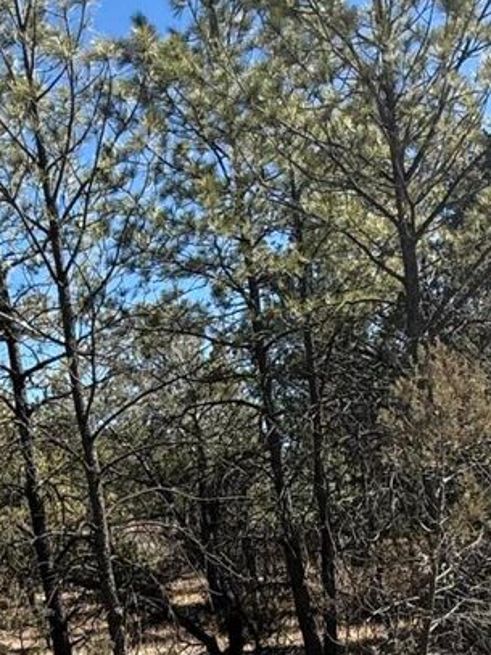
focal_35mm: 55
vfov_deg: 31.7
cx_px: 299
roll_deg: +7.1
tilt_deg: -7.7
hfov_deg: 26.5
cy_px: 686
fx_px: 1041
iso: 50
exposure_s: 1/1017
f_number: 2.2
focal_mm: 2.22
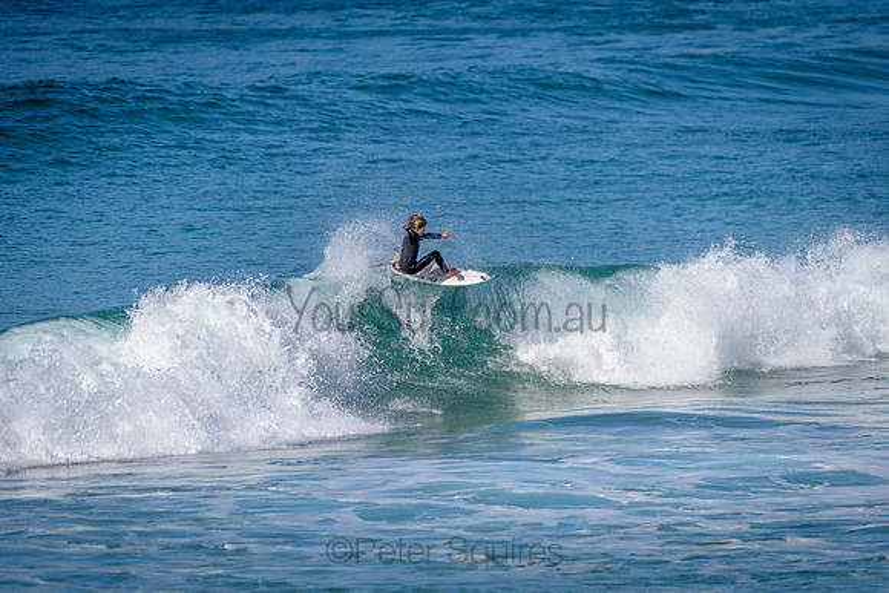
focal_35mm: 500
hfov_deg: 4.1
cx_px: 444
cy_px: 296
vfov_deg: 2.8
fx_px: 12350
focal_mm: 500
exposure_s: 1/2000
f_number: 5.6
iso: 125
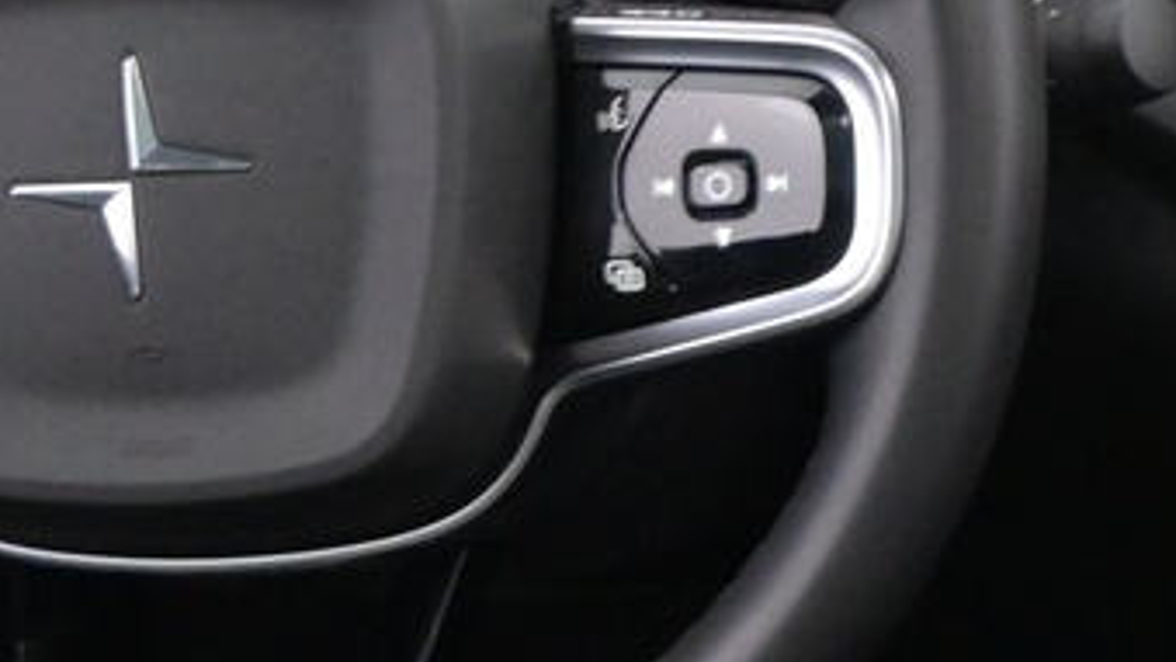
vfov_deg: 7.8
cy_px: 842
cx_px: 1863
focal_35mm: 154
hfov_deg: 13.1
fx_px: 4796
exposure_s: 1/30
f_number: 3.8
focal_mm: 20.5
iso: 2800
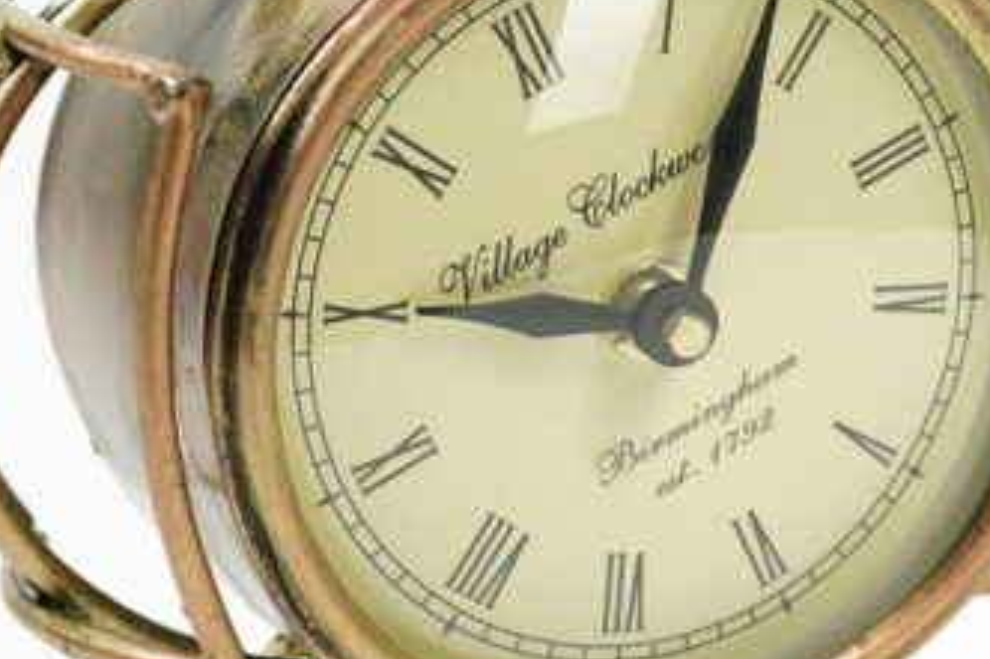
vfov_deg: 8.6
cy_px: 412
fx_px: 4370
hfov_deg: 12.7
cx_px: 1044
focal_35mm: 159
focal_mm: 44
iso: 1250
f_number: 6.3
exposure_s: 1/320
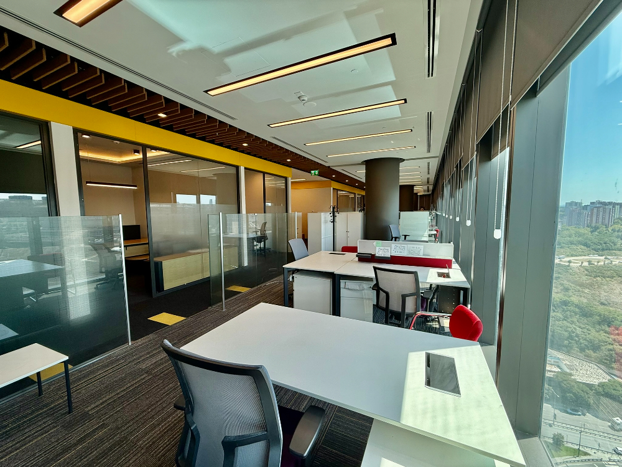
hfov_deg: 102.1
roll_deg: +0.0
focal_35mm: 14
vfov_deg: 85.7
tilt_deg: -4.4
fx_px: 252
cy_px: 234
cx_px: 311
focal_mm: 2.22
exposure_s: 1/145
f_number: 2.2
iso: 64
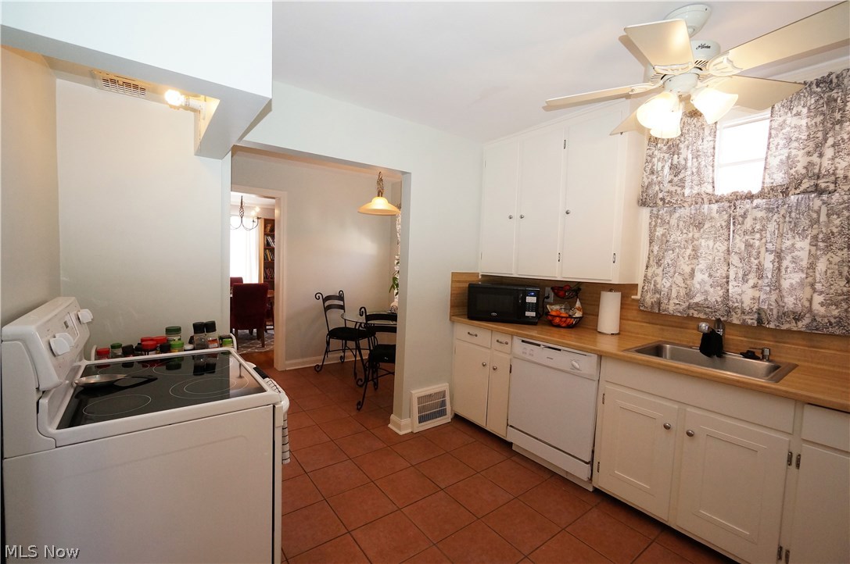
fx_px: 354
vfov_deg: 77.2
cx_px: 425
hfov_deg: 100.5
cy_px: 282
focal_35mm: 15
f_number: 6.3
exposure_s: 1/160
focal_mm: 10
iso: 1600
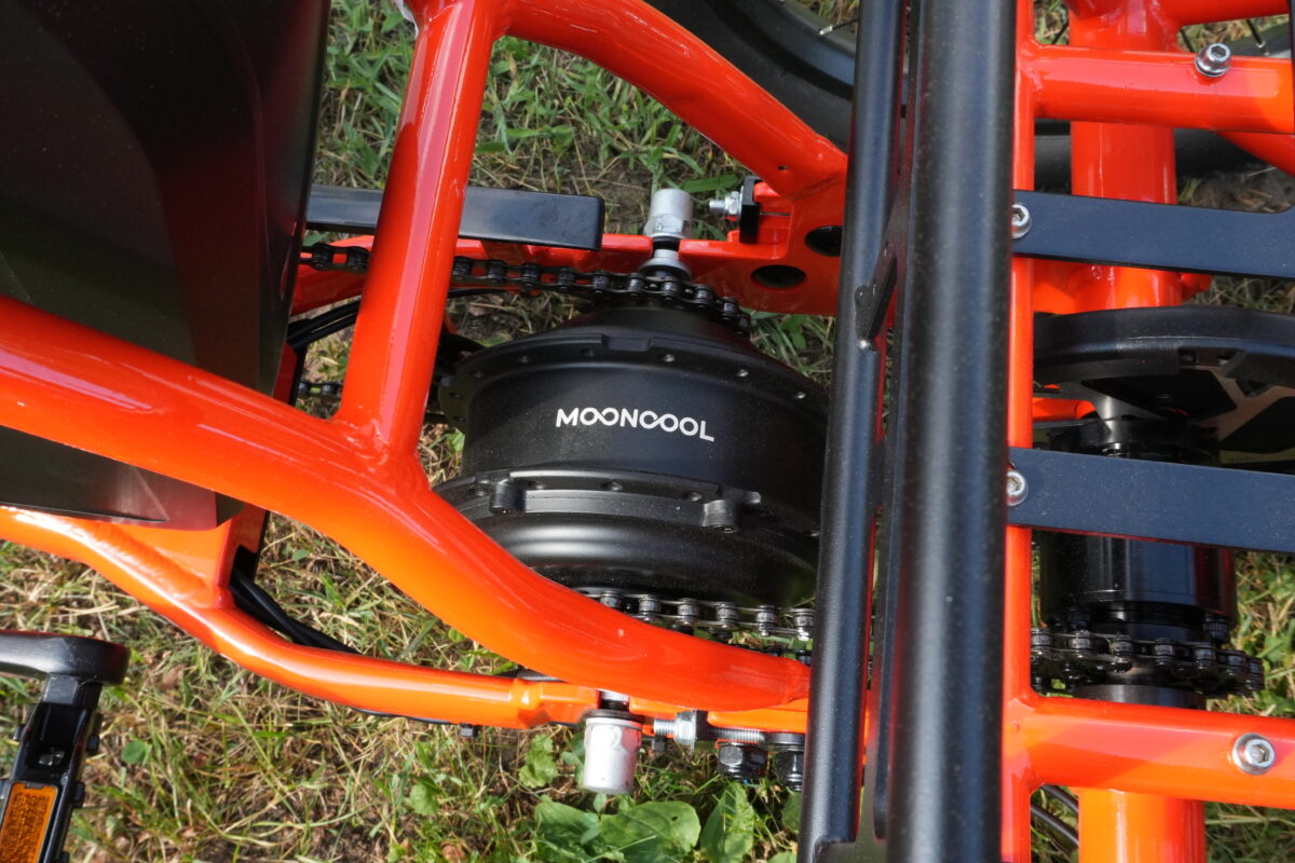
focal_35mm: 33
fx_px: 1187
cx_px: 648
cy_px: 432
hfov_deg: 57.2
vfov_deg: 40.0
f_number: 16
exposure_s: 1/80
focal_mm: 22
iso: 2000
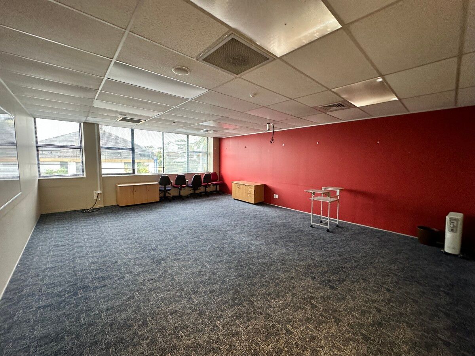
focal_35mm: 14
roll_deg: -0.4
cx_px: 238
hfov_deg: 102.1
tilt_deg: -4.6
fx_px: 192
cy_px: 178
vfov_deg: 85.7
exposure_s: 1/50
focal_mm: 2.22
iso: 500
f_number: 2.2
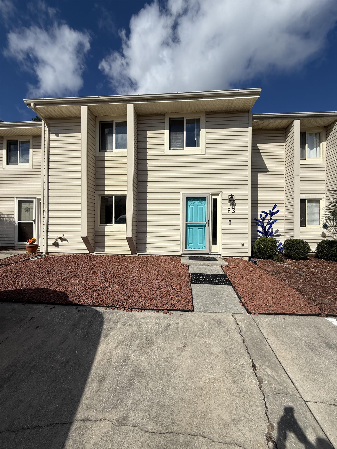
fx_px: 182
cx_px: 168
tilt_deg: +1.4
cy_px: 224
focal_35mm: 14
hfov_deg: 85.7
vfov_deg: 102.1
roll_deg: -1.0
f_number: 2.2
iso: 50
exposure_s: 1/6173
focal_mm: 2.22
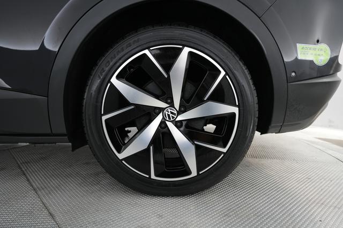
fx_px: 229
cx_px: 172
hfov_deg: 73.8
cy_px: 114
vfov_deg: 53.1
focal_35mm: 24
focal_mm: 24
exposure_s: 1/80
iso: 1250
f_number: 2.8
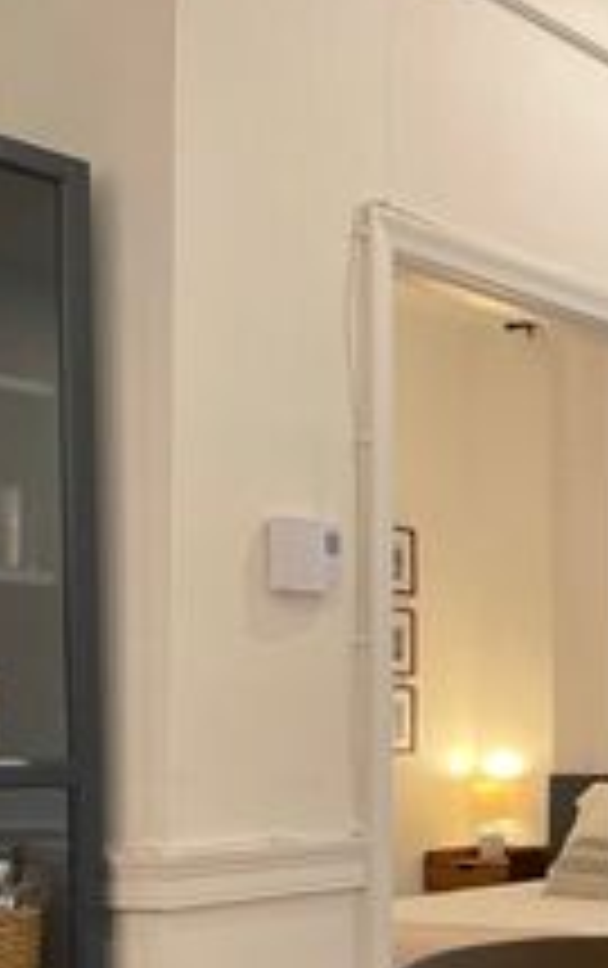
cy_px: 781
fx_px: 1691
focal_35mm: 64
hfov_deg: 17.0
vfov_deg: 31.1
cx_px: 1072
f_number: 1.6
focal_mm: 4.2
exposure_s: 1/60
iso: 64
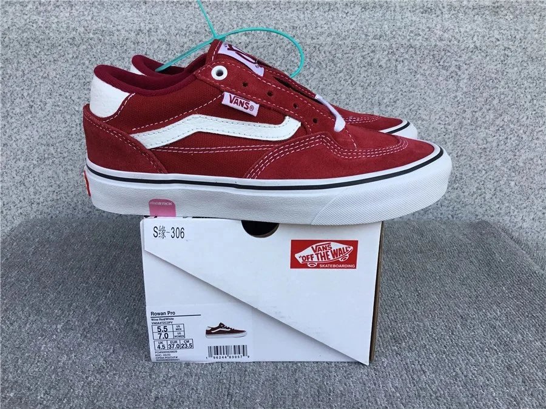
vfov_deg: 45.4
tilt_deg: -18.3
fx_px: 489
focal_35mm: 31
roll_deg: -0.5
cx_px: 273
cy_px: 204
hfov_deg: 58.4
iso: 25
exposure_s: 1/395
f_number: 2.4
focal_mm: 3.3
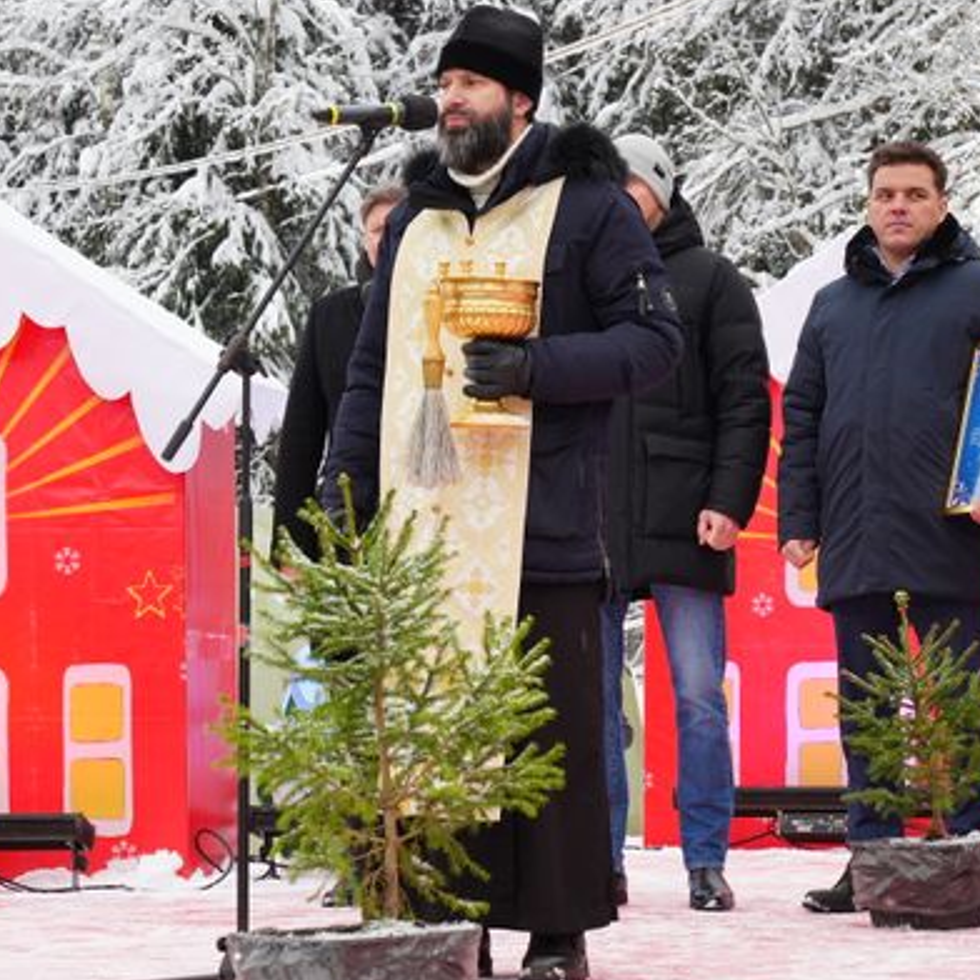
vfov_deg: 16.4
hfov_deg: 16.4
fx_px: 3395
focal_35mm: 106
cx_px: 644
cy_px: 510
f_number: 9
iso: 640
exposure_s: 1/125
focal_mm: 70
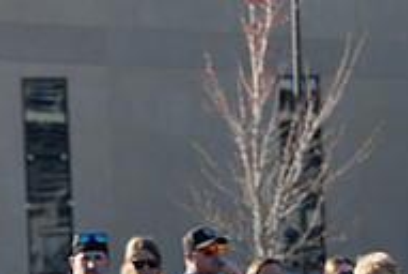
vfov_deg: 5.5
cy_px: 480
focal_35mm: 247
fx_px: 2804
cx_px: 299
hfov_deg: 8.3
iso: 400
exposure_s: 1/1000
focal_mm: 70
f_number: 5
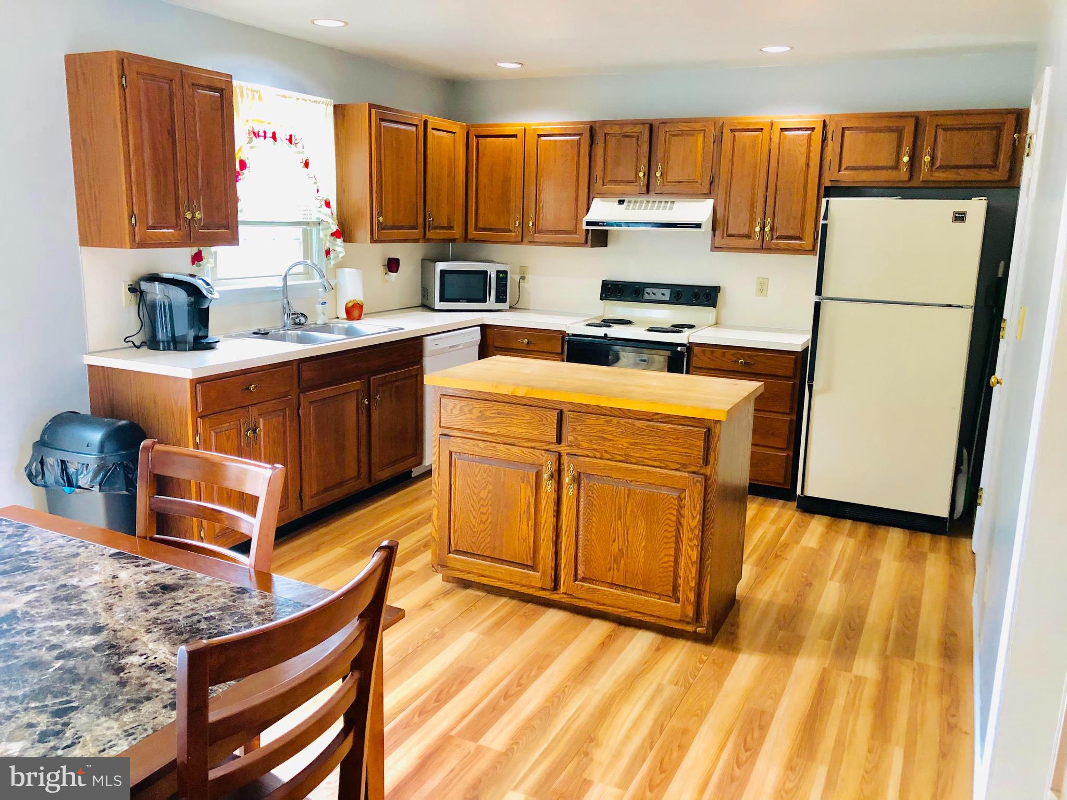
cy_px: 400
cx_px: 534
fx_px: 863
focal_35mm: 28
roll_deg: -1.2
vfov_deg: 49.7
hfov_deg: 63.4
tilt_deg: -13.0
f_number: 1.8
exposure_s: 1/15
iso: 64
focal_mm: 3.99
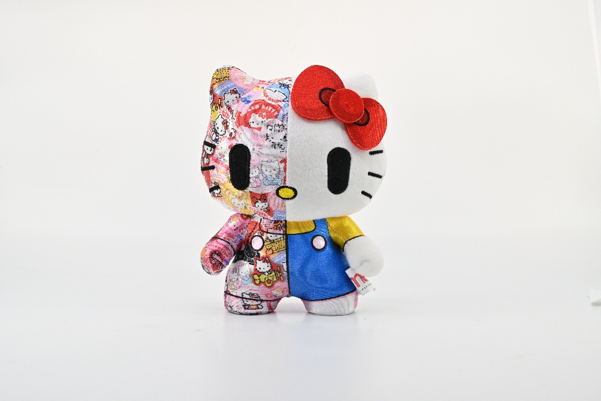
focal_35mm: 46
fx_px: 768
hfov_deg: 42.7
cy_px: 200
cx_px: 300
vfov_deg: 29.3
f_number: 10
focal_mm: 46
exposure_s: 1/125
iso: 640
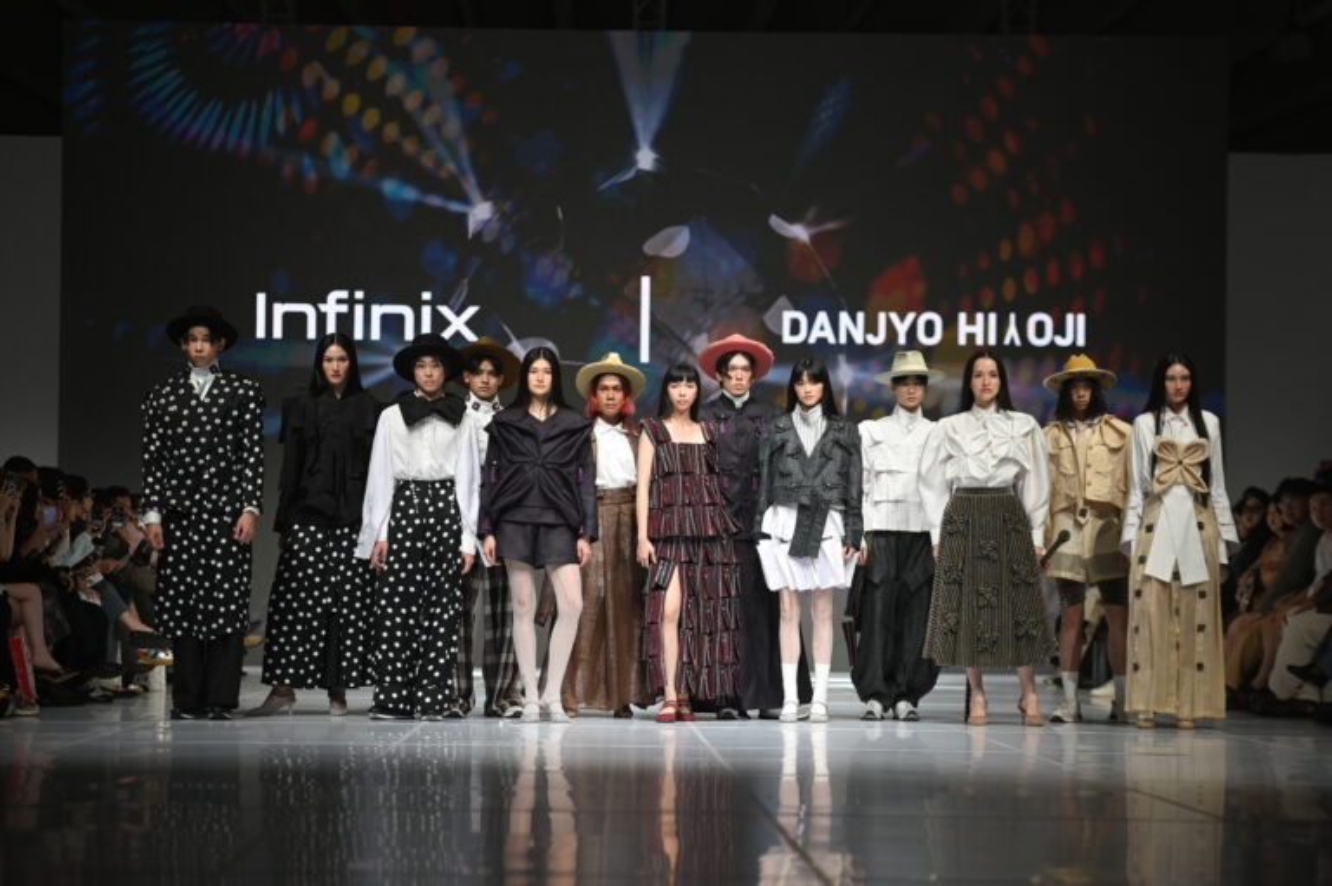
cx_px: 666
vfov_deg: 13.0
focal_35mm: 105
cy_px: 443
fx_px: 3882
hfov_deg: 19.5
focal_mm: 105
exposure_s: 1/1250
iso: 1250
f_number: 2.8
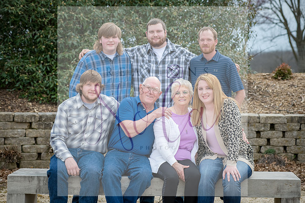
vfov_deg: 13.7
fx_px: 847
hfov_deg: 20.4
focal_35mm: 100
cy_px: 102
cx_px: 152
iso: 400
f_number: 5.6
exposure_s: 1/640
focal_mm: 100
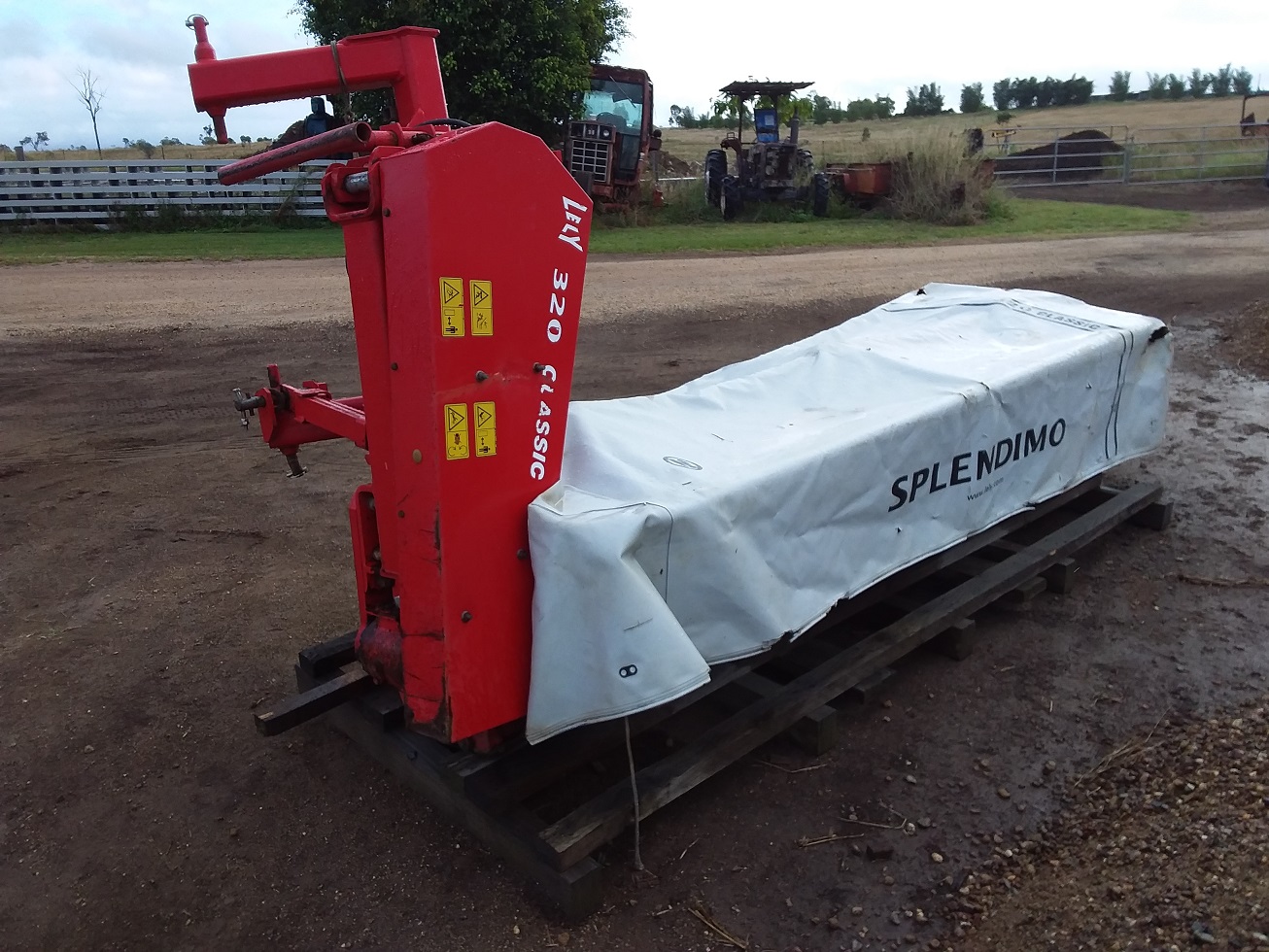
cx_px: 634
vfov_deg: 49.8
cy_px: 476
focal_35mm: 28
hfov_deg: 63.4
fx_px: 1027
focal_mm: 2.91
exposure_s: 1/621
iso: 40
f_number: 1.9
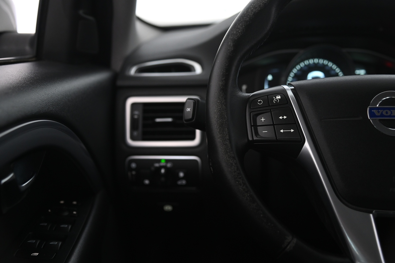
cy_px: 132
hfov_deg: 41.1
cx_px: 198
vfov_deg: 28.0
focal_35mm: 48
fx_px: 526
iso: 2000
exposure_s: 1/30
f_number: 4
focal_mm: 48
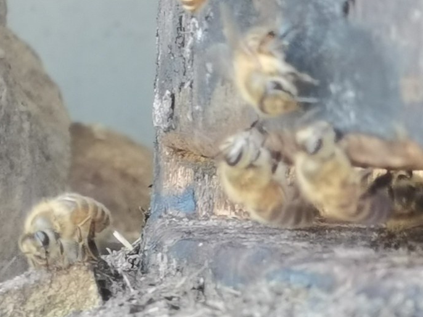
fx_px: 4617
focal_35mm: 378
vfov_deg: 3.9
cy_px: 154
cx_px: 186
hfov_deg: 5.2
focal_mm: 7.48
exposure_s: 1/50
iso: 160
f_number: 2.4
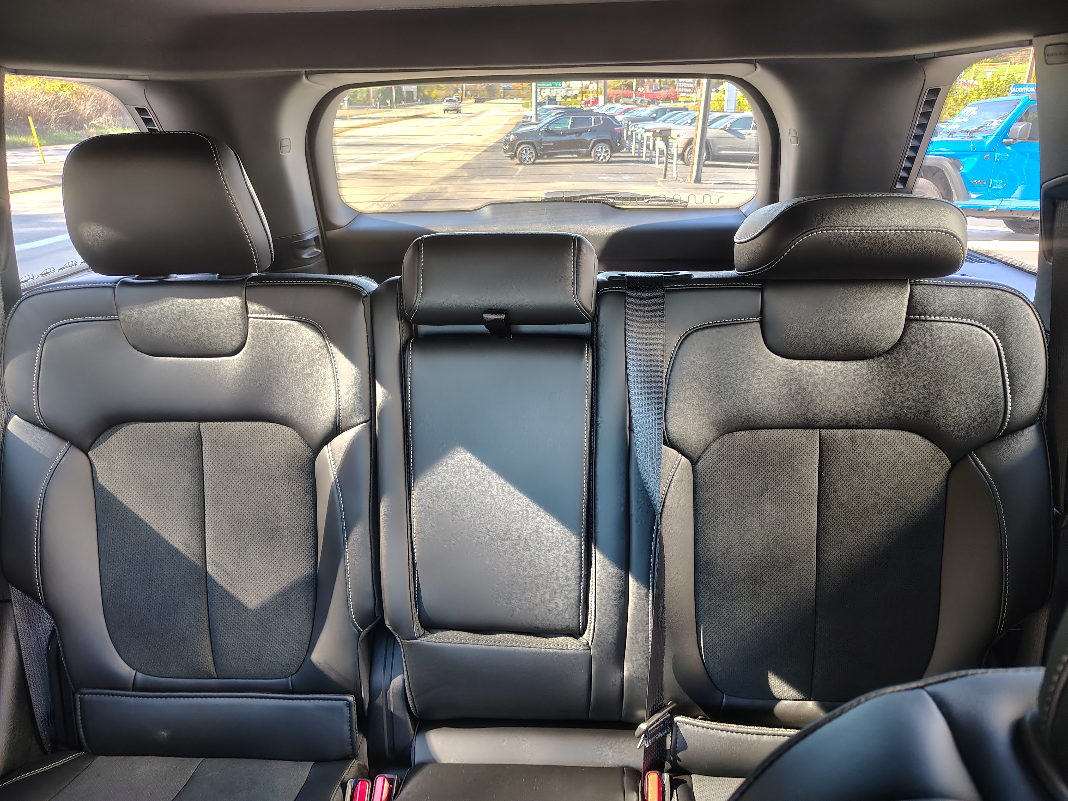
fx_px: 740
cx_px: 534
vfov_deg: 56.8
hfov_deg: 71.6
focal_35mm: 24
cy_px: 400
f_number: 1.8
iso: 800
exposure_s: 1/65
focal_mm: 5.56
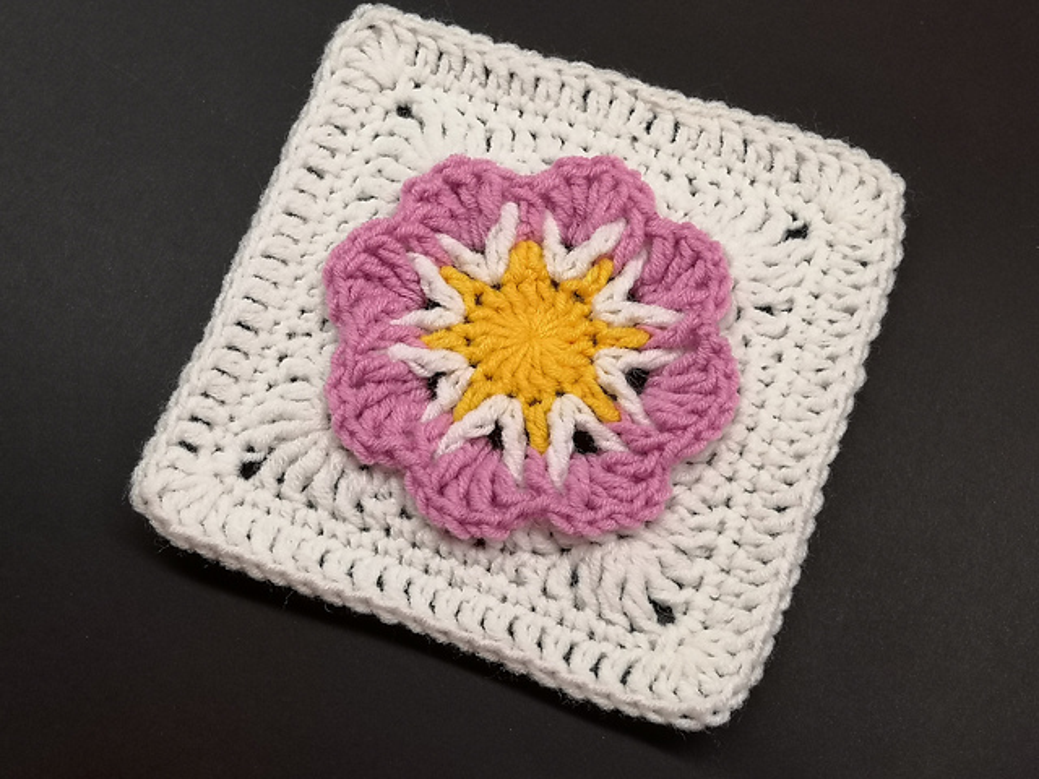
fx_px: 1321
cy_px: 390
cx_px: 520
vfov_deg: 32.9
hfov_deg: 42.9
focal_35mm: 44
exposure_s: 1/50
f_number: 1.8
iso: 64
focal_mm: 3.95
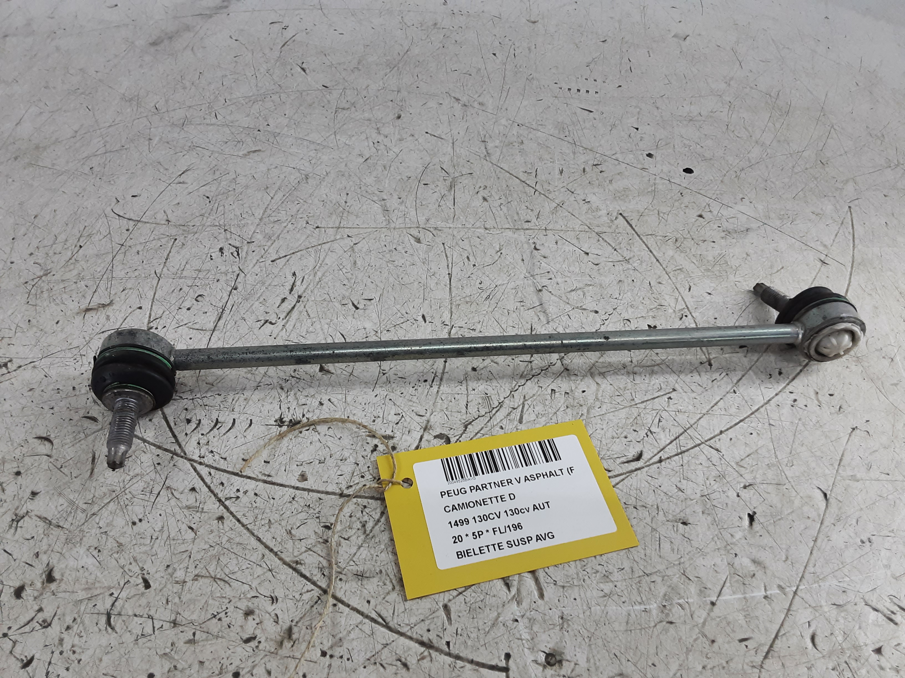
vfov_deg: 51.4
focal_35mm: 27
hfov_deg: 65.3
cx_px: 452
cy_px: 339
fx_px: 706
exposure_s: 1/50
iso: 80
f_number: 1.9
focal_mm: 2.91
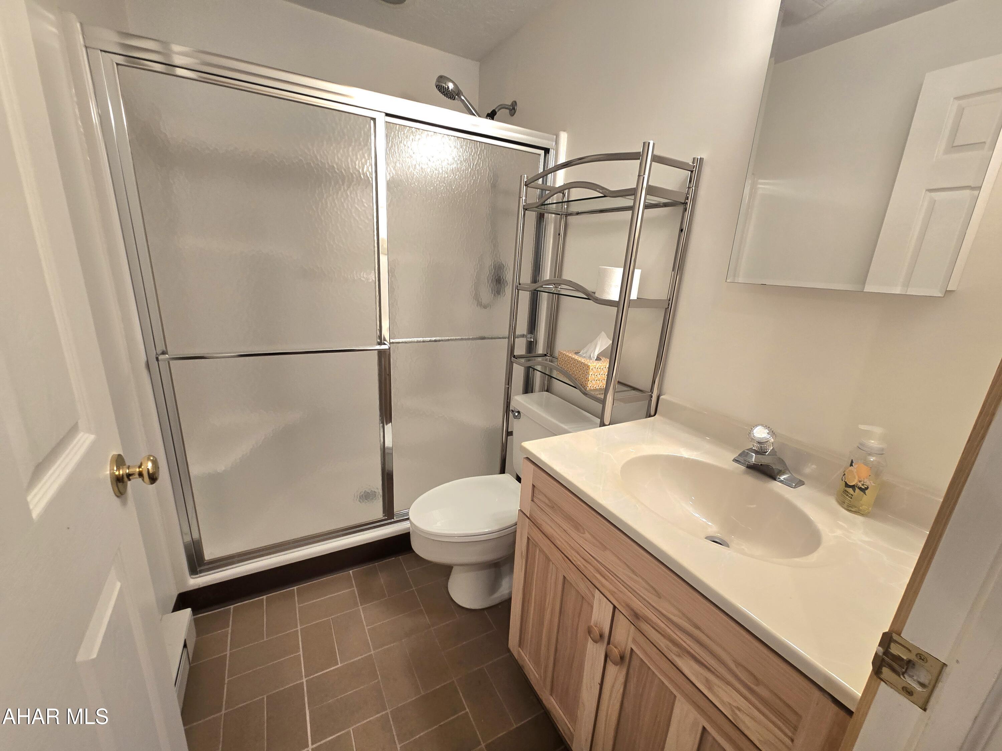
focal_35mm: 13
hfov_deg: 106.2
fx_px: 376
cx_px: 501
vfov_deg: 89.9
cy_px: 376
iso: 160
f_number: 2.2
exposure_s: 1/60.2
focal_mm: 2.2
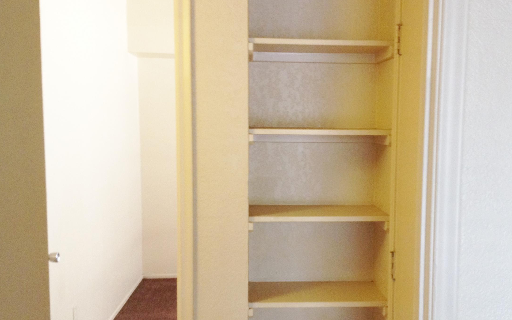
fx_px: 712
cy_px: 193
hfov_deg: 39.4
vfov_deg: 25.3
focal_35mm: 51
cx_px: 308
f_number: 2.4
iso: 125
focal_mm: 4.28
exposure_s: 1/20
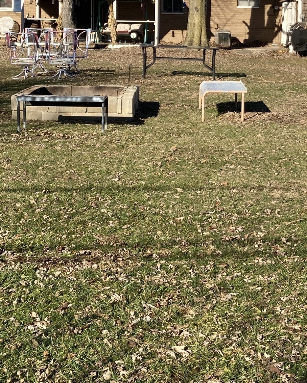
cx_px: 171
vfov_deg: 25.2
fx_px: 840
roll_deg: -2.3
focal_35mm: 74
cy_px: 63
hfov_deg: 20.7
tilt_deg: -2.3
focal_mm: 3.99
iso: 20
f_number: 1.8
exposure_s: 1/1845
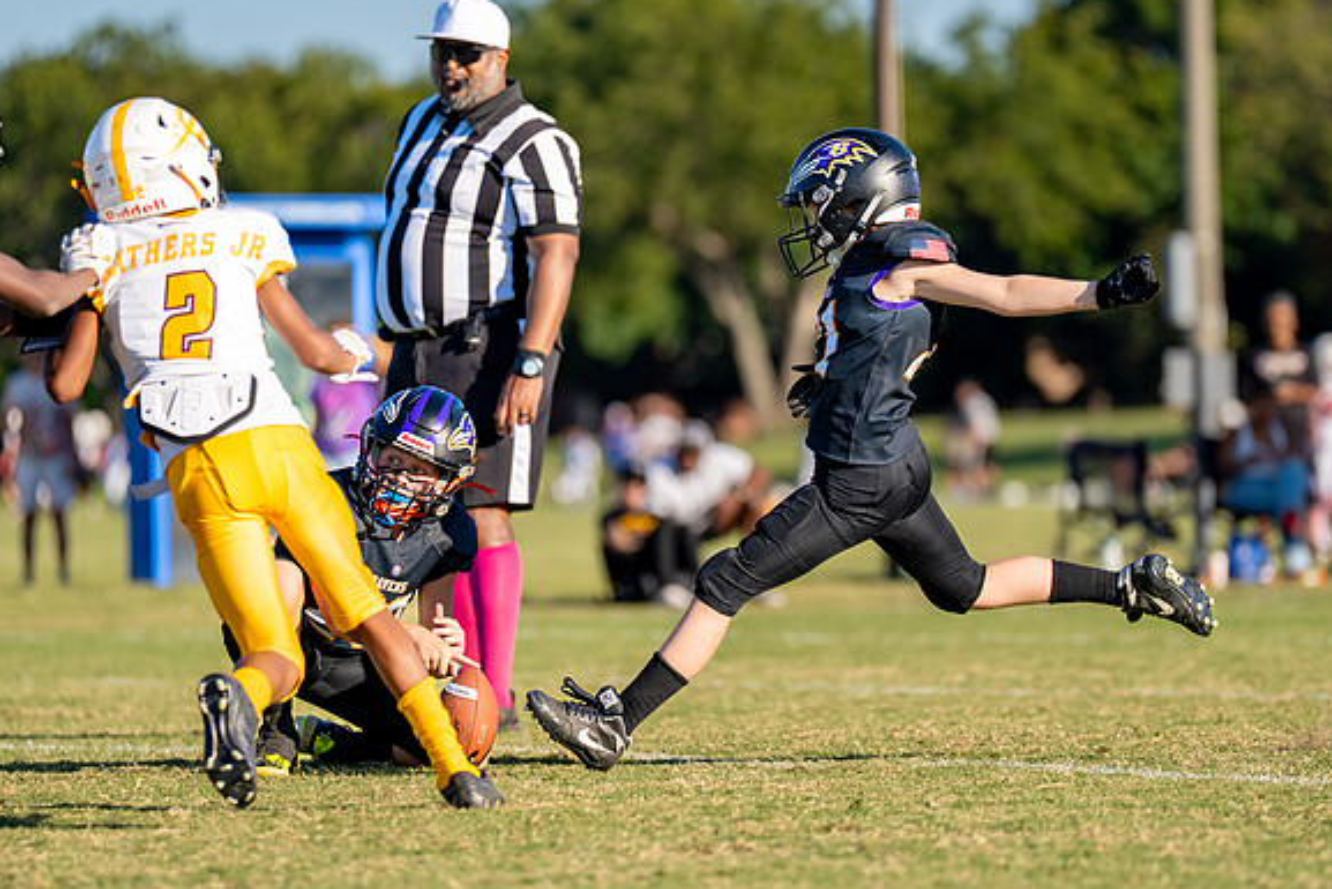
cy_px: 407
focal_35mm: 324
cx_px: 755
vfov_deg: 4.2
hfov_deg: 6.4
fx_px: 11990
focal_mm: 200
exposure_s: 1/3200
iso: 160
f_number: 2.8
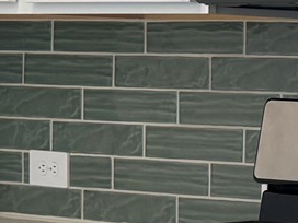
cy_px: 104
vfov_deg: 8.2
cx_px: 704
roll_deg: -1.3
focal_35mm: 181
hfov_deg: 9.7
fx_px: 1558
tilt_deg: -0.9
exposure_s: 1/120
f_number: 1.78
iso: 125
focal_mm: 6.76
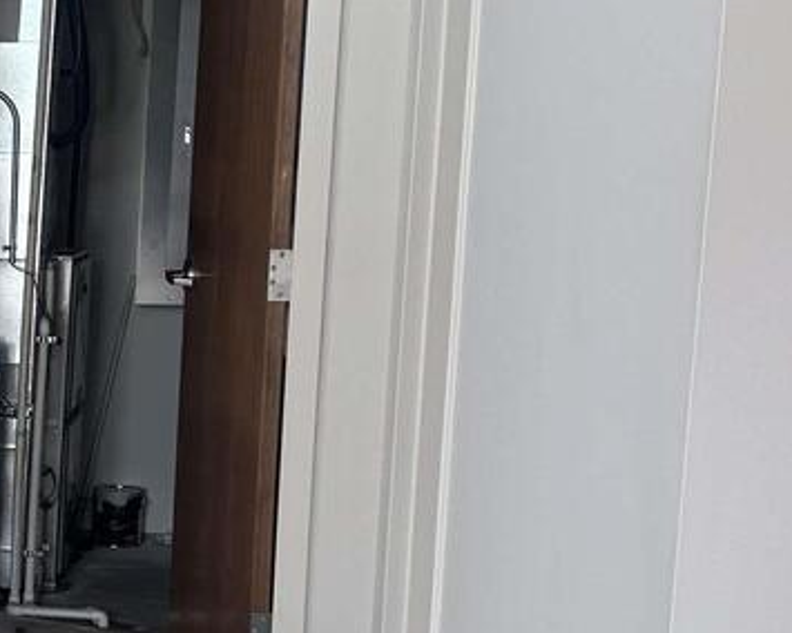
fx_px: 2227
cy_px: 506
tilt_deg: -8.7
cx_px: -484
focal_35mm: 95
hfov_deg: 17.6
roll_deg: -0.8
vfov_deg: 16.1
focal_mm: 6.76
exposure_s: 1/121
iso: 80
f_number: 1.78
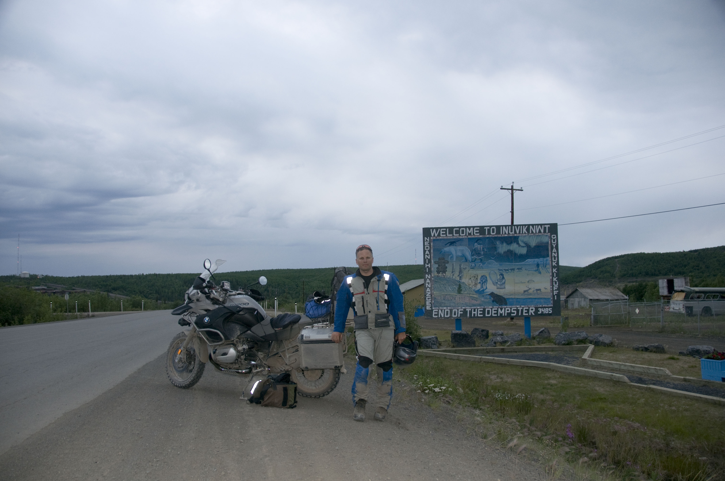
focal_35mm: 27
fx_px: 543
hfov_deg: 67.4
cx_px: 362
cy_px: 240
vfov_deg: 47.8
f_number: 3.5
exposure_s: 1/60
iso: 200
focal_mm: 18
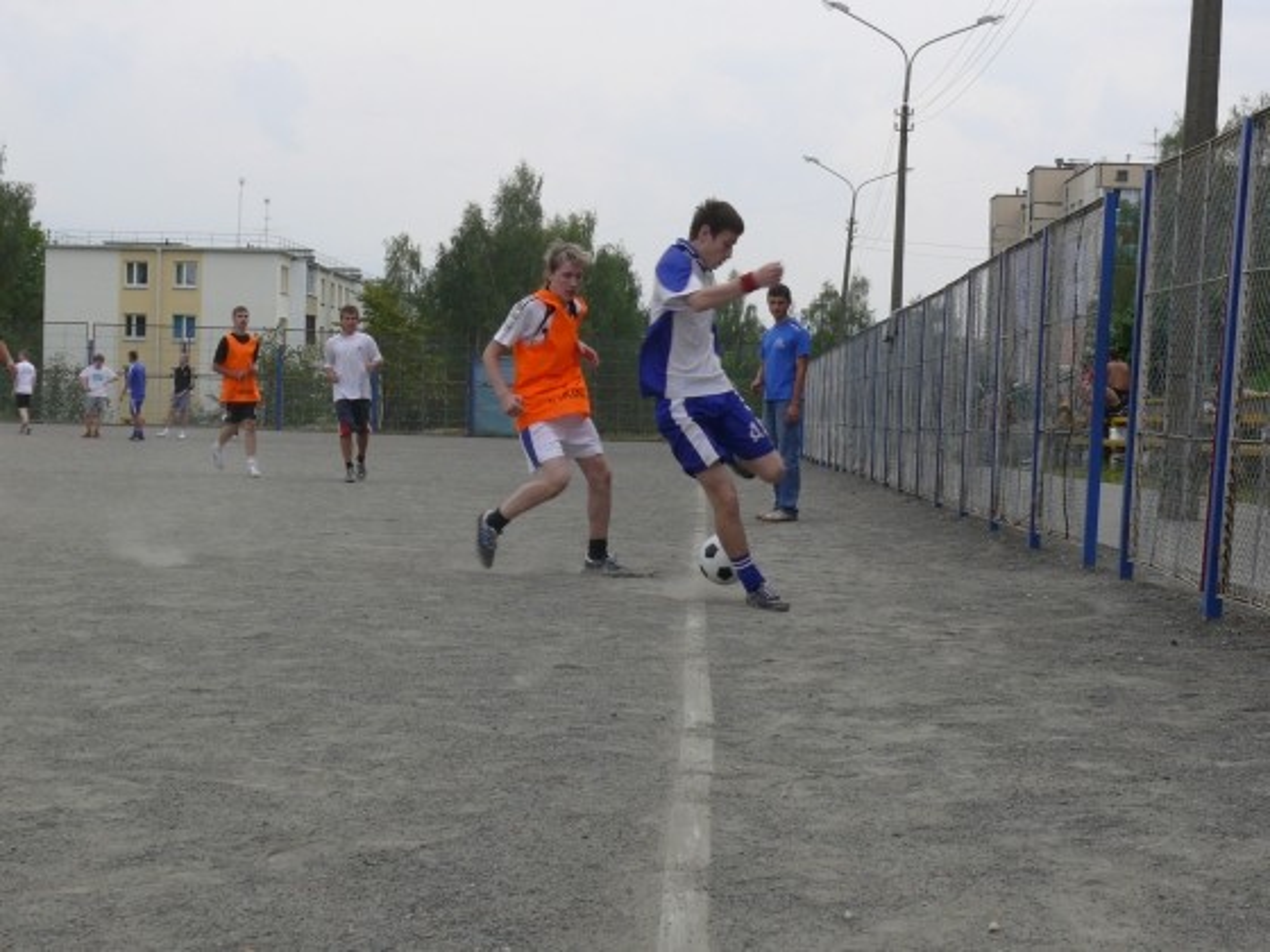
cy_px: 476
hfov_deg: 33.8
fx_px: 2091
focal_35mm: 57
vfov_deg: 25.7
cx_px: 635
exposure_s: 1/320
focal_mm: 9.9
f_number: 5.6
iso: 100
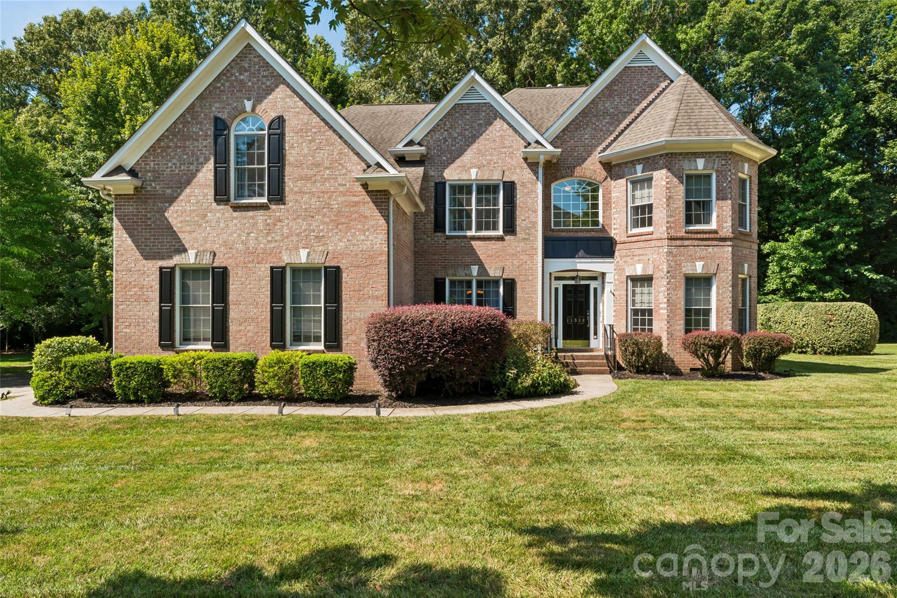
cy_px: 299
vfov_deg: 55.1
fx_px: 573
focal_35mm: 23
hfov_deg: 76.1
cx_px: 448
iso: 100
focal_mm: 23
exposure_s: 1/13
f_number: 22
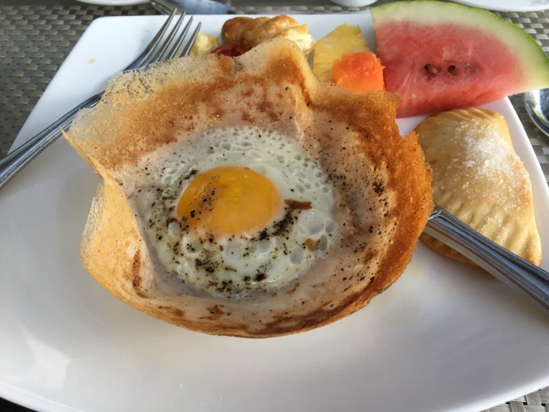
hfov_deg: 61.7
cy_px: 206
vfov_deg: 48.2
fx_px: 460
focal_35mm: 29
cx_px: 274
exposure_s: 1/33
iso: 25
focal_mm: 4.15
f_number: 2.2
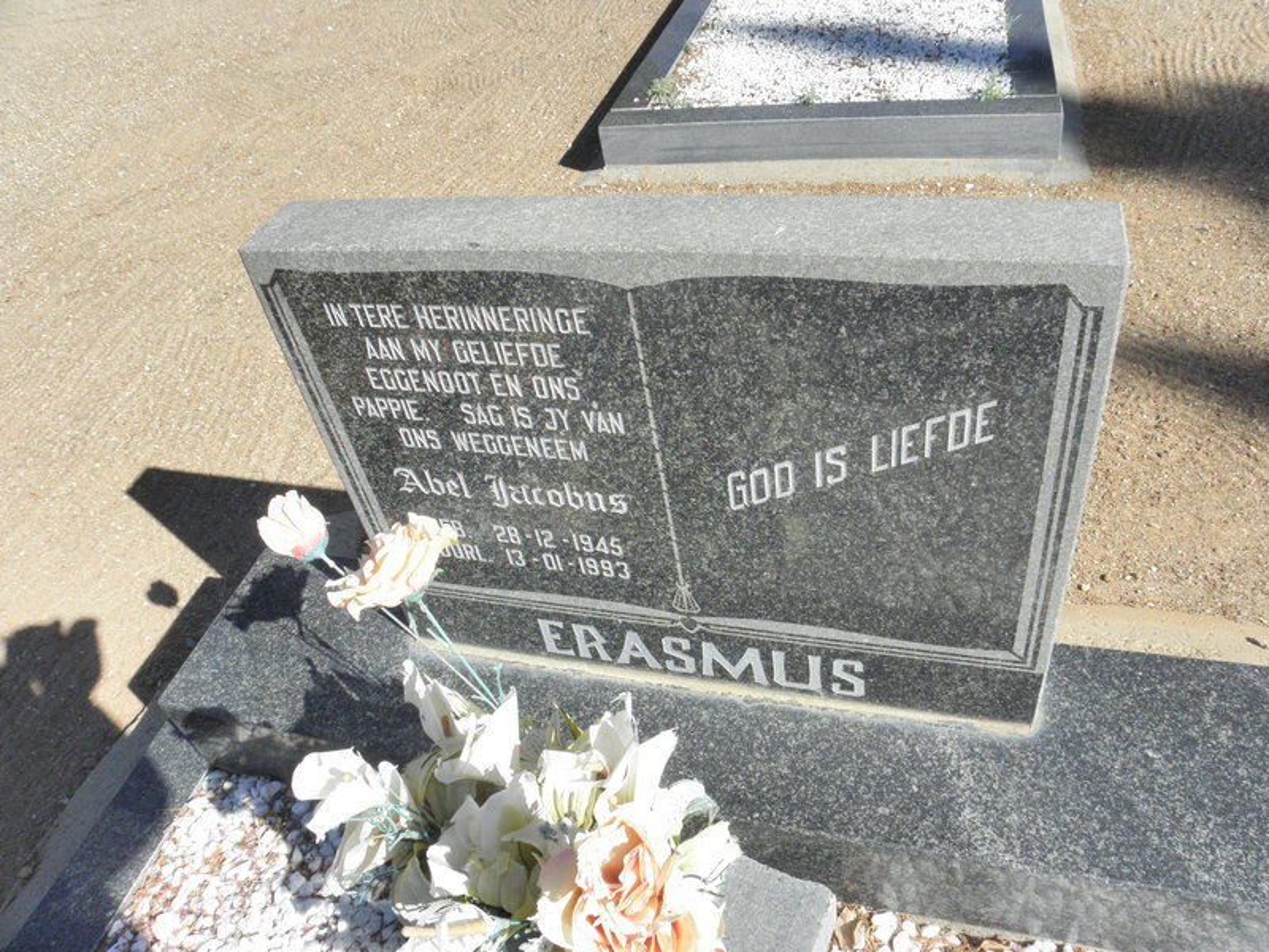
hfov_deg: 67.3
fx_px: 953
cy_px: 476
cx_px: 634
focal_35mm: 26
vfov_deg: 53.1
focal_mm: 4.6
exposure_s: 1/640
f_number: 6.3
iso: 200
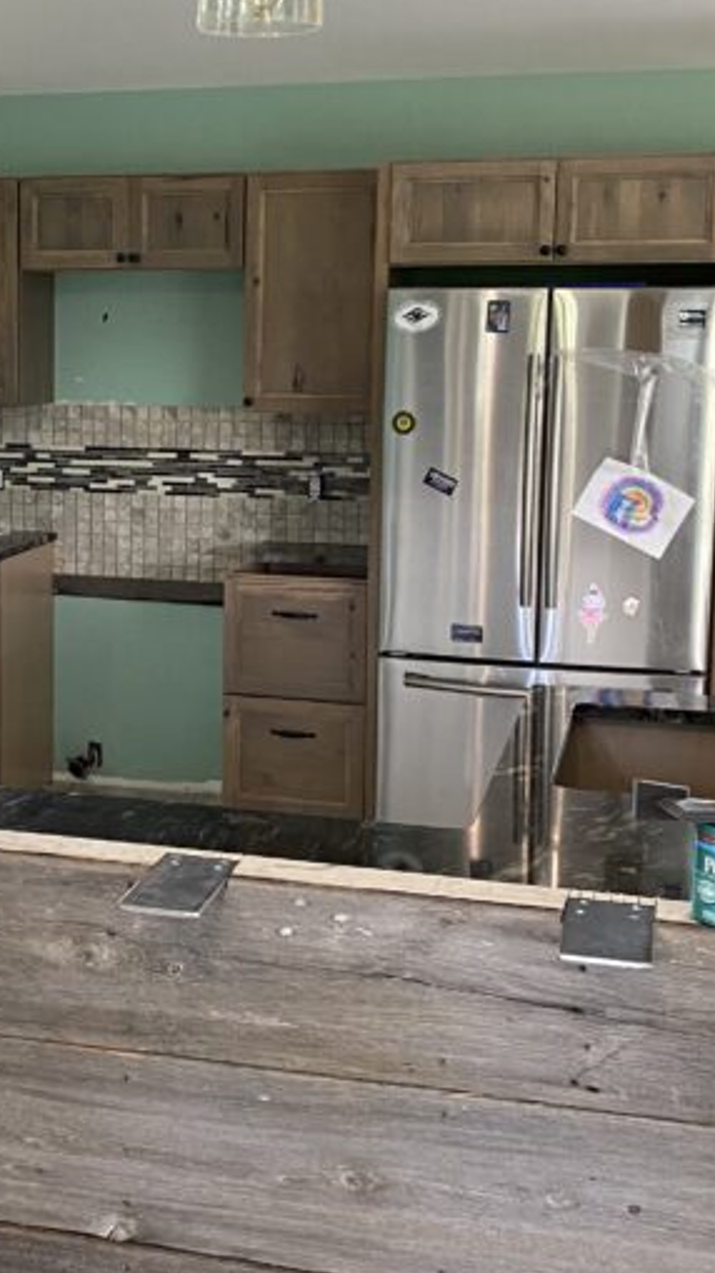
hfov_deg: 20.5
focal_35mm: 57
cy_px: 543
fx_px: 1923
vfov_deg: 36.5
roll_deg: +0.1
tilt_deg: -6.8
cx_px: 42
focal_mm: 4.25
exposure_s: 1/60
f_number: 1.8
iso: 250
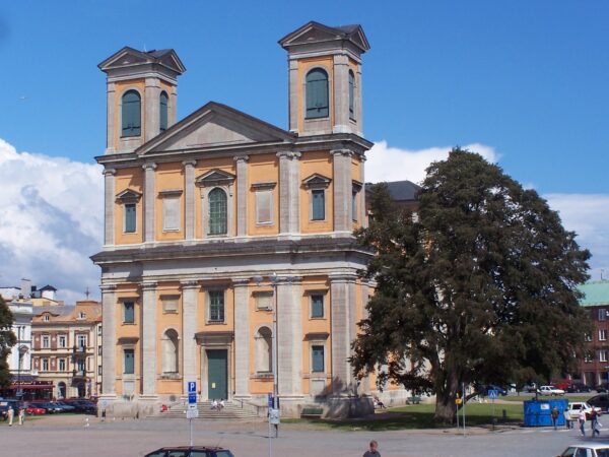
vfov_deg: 21.3
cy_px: 228
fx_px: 1214
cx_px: 304
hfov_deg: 28.2
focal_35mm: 69
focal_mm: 11.5
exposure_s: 1/500
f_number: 6.3
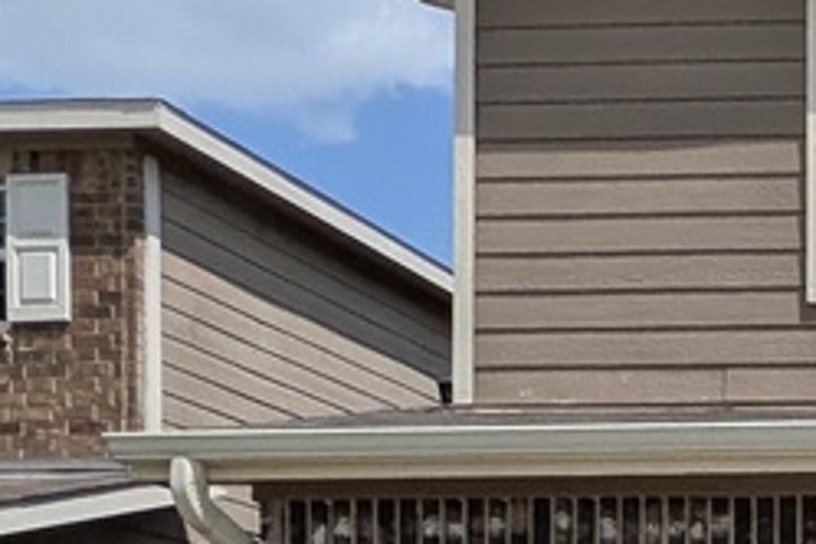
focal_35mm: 72
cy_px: 862
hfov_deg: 20.4
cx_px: 1445
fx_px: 1632
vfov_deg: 16.8
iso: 150
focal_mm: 2.02
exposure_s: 1/11765
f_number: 1.7
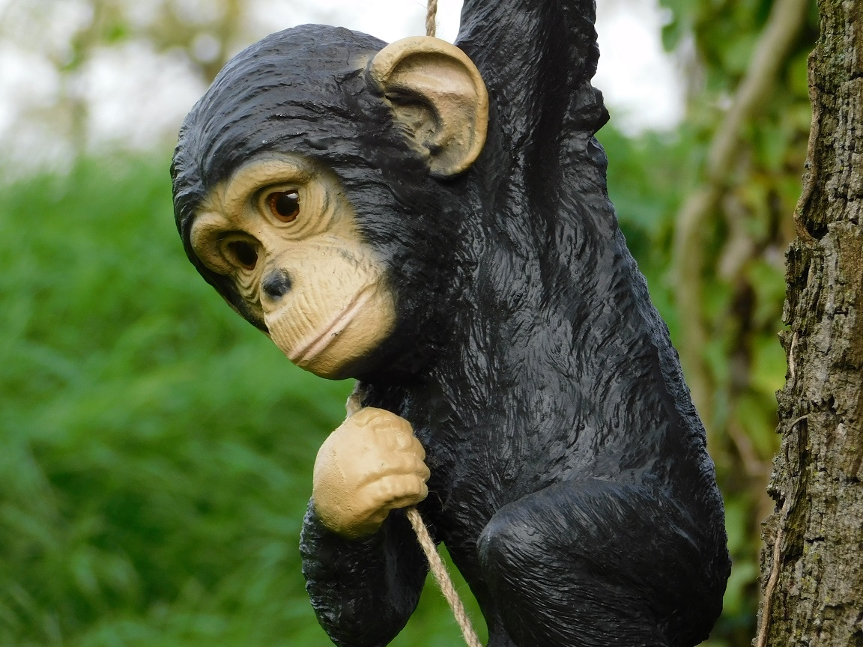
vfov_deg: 4.0
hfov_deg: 5.4
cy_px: 324
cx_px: 432
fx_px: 9199
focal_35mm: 369
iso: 125
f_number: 5.8
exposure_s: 1/125
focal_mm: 65.4
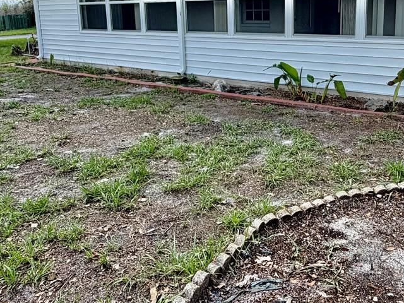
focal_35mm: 35
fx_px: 408
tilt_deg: -11.0
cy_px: 80
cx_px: 242
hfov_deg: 52.3
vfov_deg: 39.7
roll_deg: +1.6
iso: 40
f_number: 2.2
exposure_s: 1/585
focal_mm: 2.22
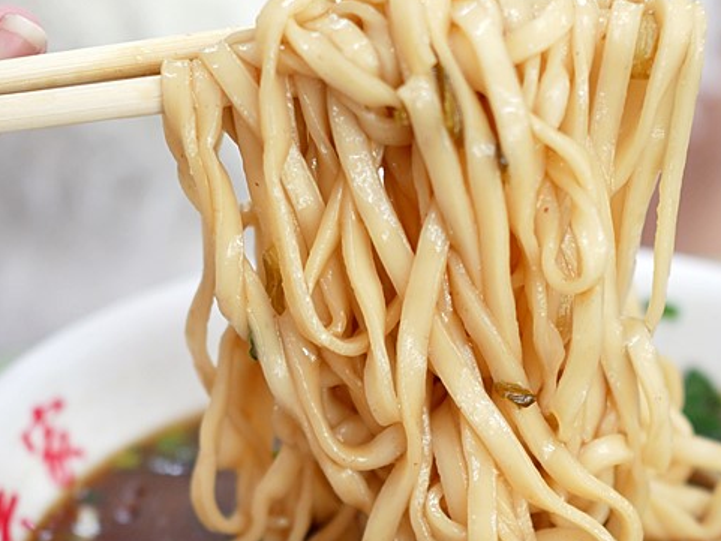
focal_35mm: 104
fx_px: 2167
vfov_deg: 14.2
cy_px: 414
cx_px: 435
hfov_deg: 18.9
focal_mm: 25
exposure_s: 1/160
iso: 200
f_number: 1.8
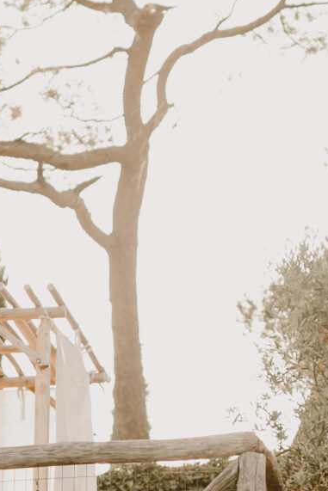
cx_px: 199
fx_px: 2144
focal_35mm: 157
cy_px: 567
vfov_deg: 12.8
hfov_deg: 8.7
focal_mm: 35
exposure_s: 1/1000
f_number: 2.2
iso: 200
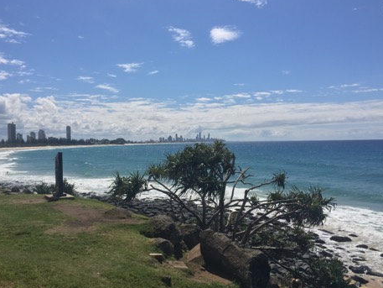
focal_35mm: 33
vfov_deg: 42.9
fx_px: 365
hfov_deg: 55.3
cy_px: 153
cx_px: 174
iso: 32
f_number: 2.2
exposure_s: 1/3968
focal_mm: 4.15
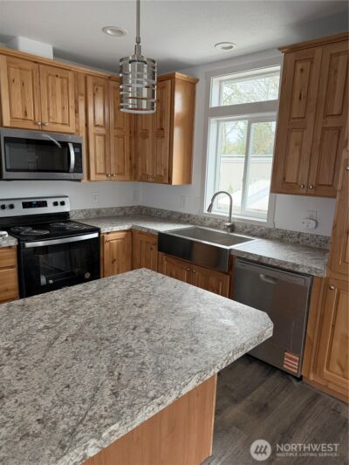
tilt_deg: -12.1
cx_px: 174
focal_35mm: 24
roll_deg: -2.3
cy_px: 232
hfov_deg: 56.8
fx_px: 322
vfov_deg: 71.6
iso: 400
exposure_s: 1/120
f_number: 1.78
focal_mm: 6.76
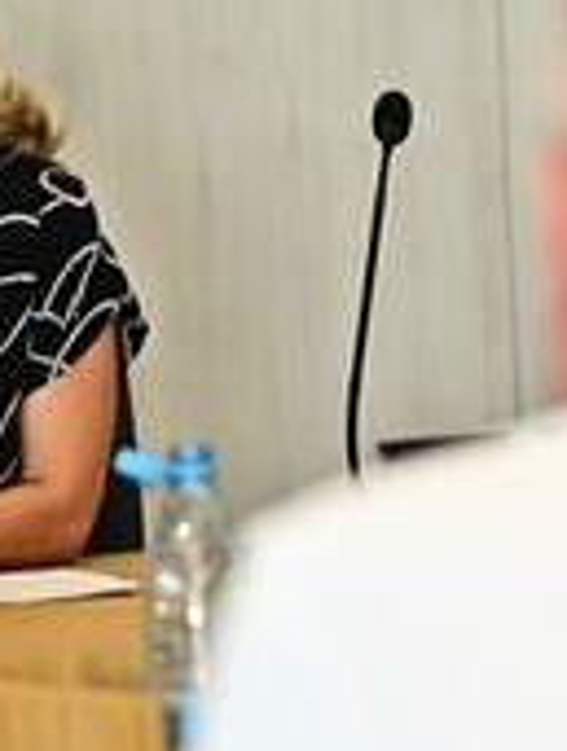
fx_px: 10988
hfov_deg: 3.0
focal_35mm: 505
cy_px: 408
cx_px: -44
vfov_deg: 3.9
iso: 2000
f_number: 5
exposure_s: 1/80
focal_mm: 200
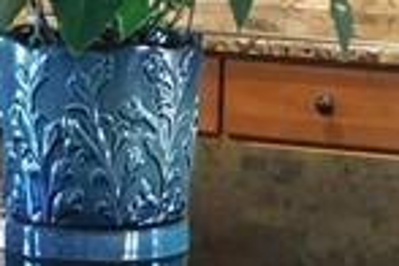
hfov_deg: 9.5
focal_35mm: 217
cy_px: 19
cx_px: 149
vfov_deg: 6.3
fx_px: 2405
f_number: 3.2
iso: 400
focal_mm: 5.3
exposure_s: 1/13
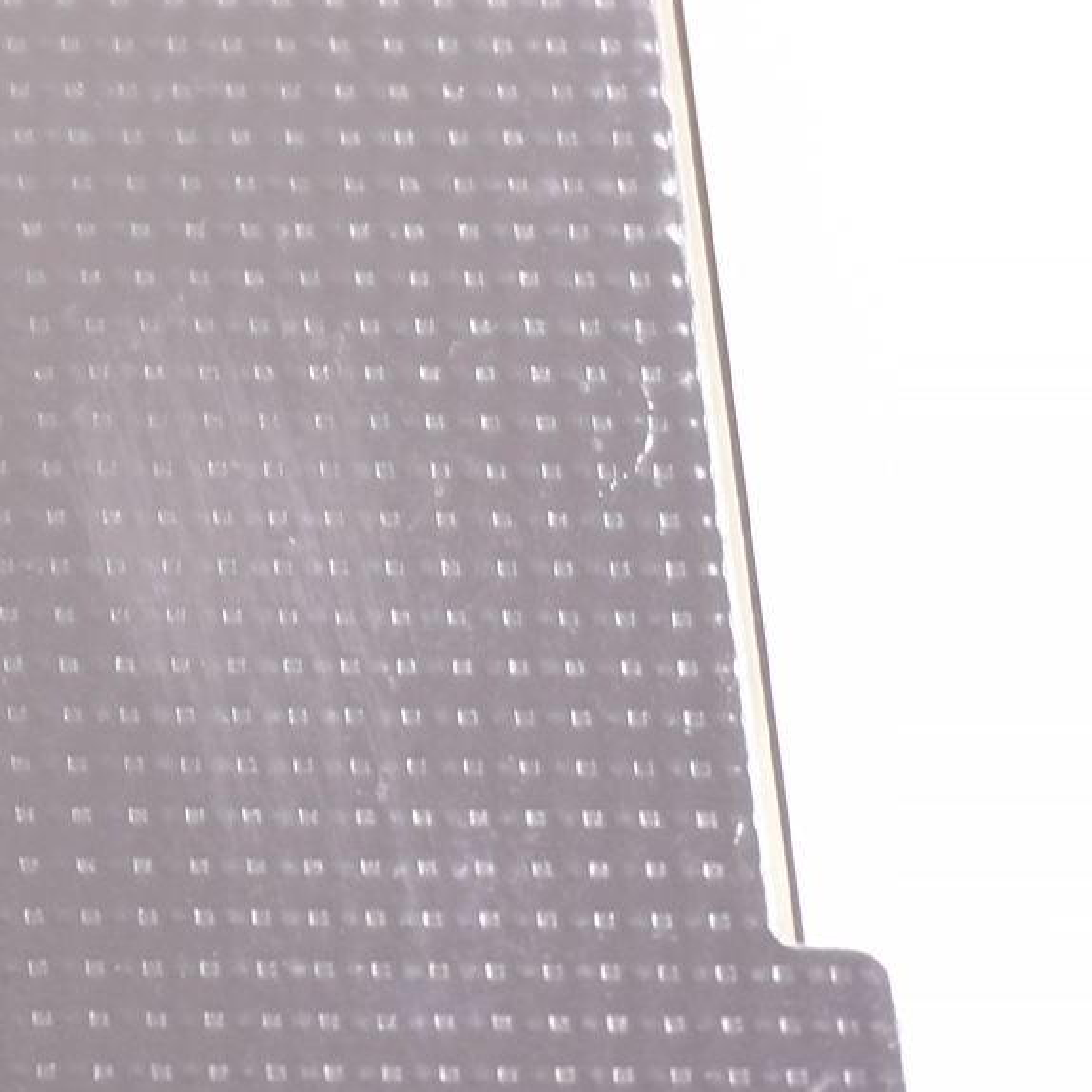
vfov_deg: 7.7
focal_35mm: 227
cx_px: -1613
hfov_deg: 7.2
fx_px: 8102
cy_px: 217
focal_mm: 34
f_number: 5.6
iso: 320
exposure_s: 1/40
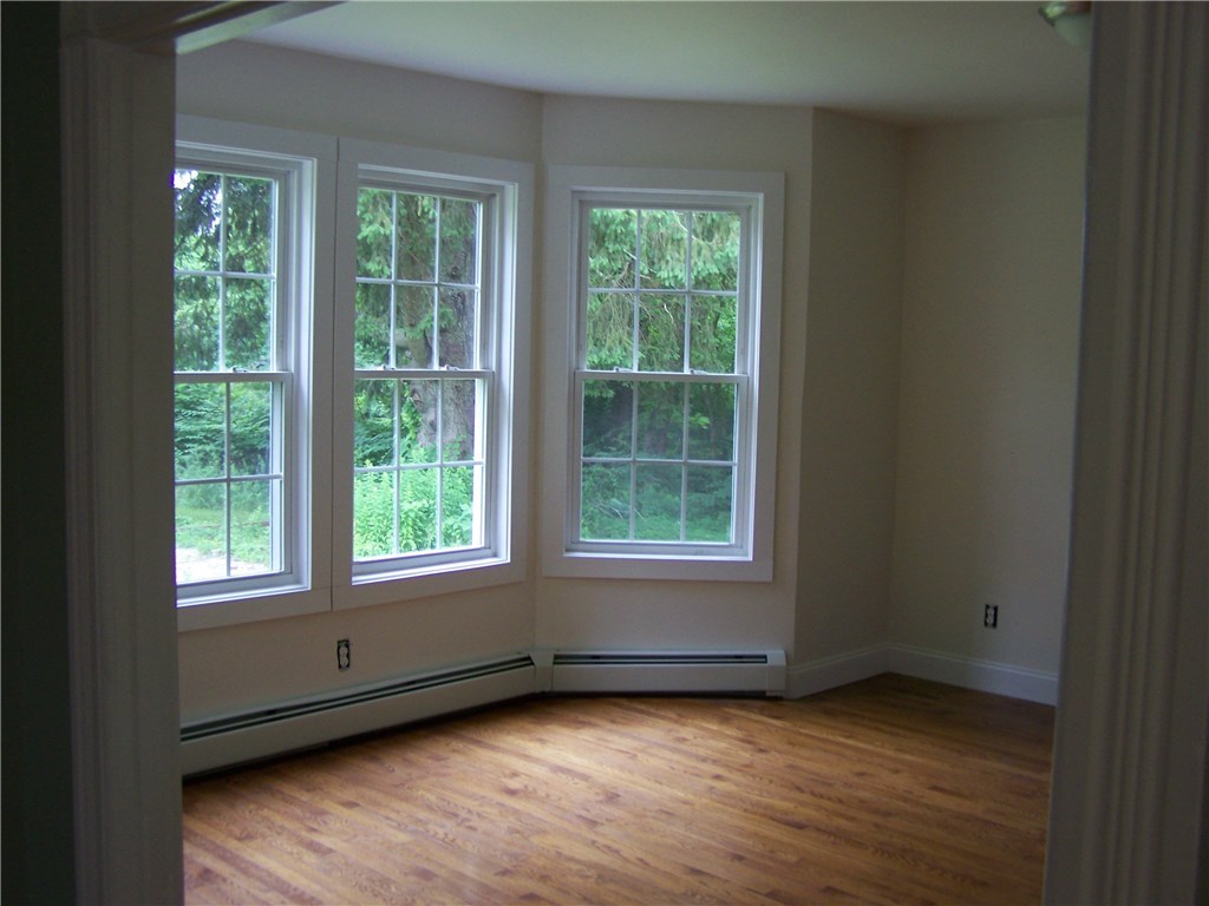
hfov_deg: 49.0
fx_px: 1327
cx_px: 604
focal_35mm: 38
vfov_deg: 37.7
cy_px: 453
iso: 80
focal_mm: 6.3
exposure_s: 1/30
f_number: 2.8
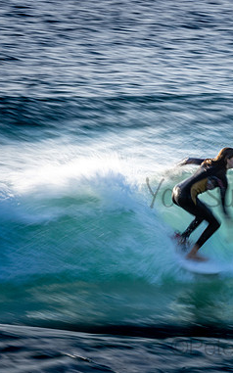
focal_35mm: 1164
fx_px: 11831
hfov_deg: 1.1
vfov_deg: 1.8
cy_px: 185
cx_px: 247
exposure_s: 1/20
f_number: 29
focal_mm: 500
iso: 125
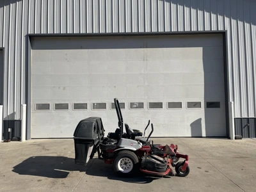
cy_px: 96
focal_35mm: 25
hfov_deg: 69.4
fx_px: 185
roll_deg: +0.4
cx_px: 128
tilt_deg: +2.3
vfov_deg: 54.9
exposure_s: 1/3922
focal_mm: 5.1
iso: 32
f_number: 1.6
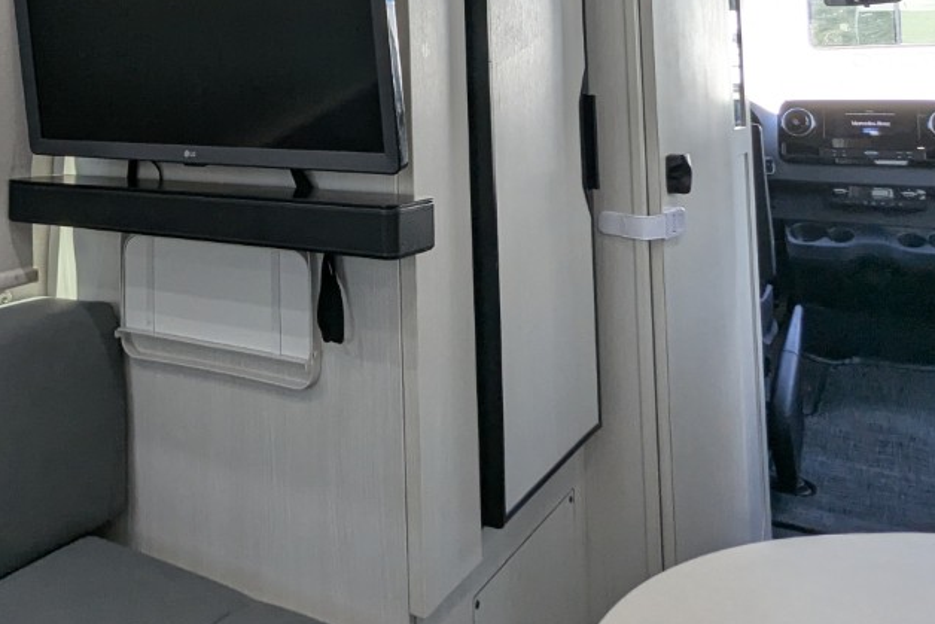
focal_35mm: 37
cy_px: 4
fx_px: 961
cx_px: 273
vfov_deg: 33.1
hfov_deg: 50.4
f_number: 2.2
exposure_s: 1/206
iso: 141
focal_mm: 2.35
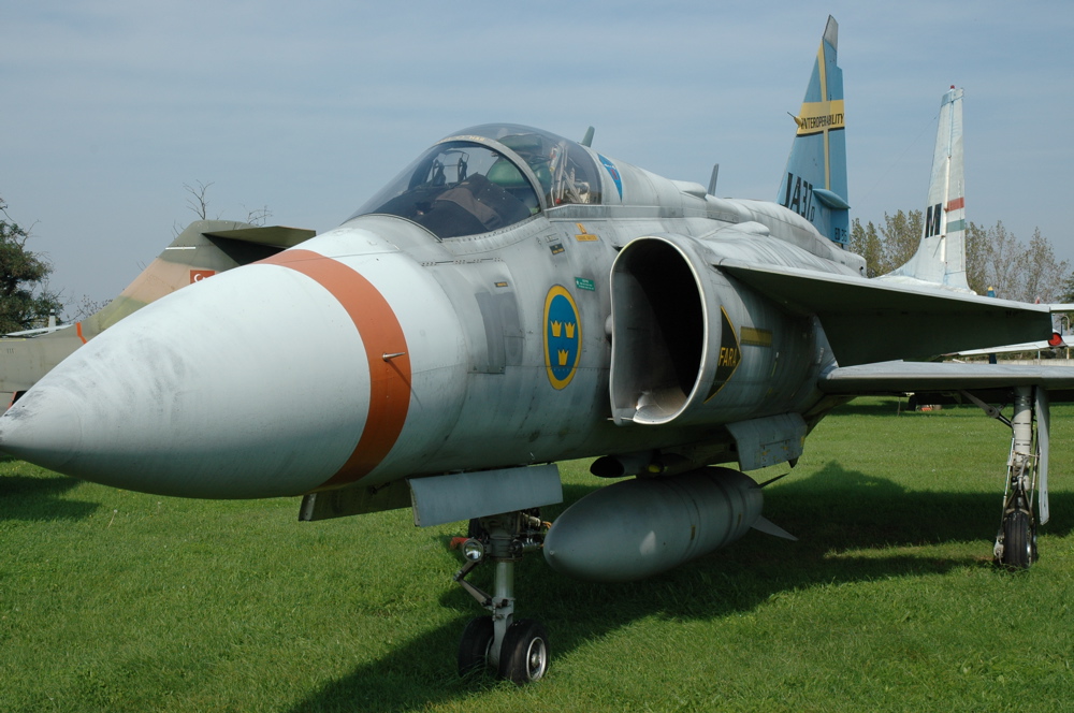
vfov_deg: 26.4
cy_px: 356
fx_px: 1520
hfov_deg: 38.9
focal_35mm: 51
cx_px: 537
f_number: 9
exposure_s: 1/320
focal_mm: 34
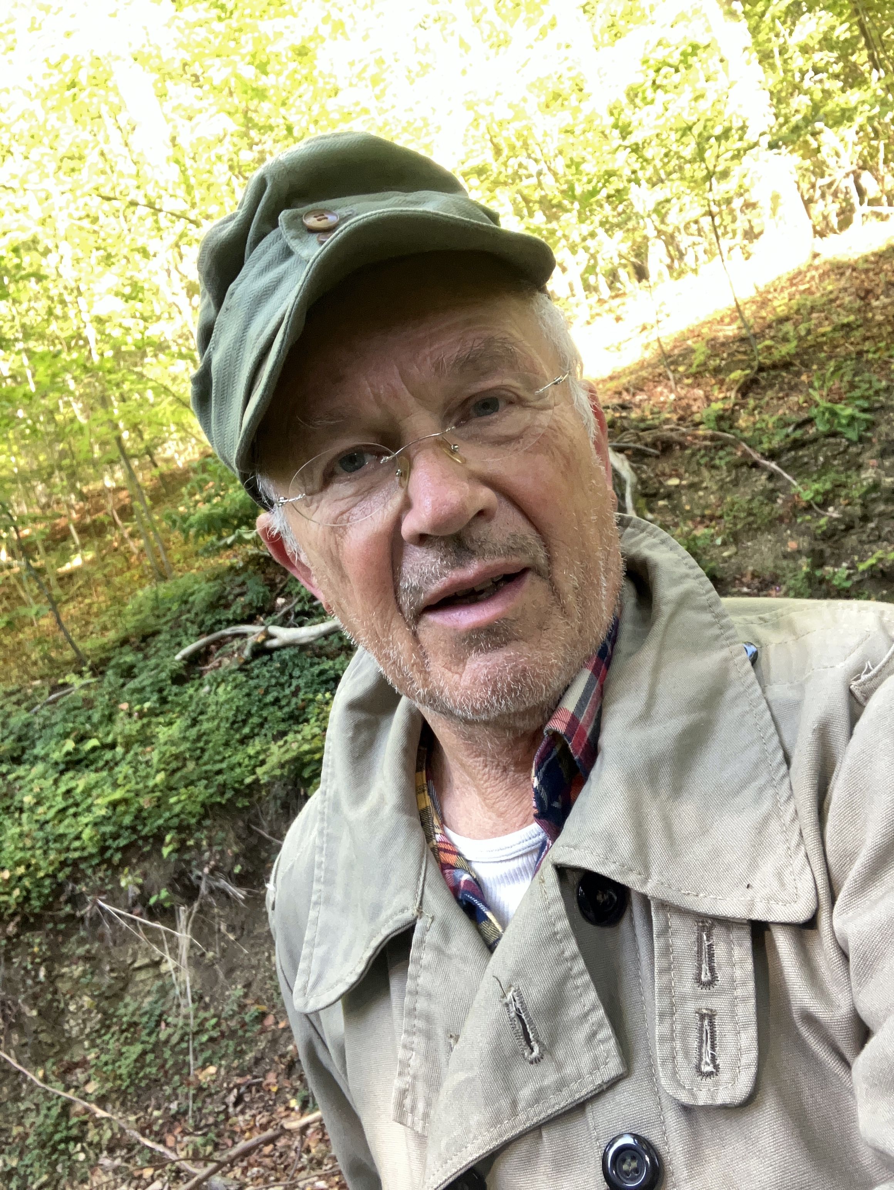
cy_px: 595
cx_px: 447
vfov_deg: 56.8
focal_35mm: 32
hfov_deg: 44.2
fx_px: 1101
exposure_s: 1/60
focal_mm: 2.87
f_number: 2.2
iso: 125
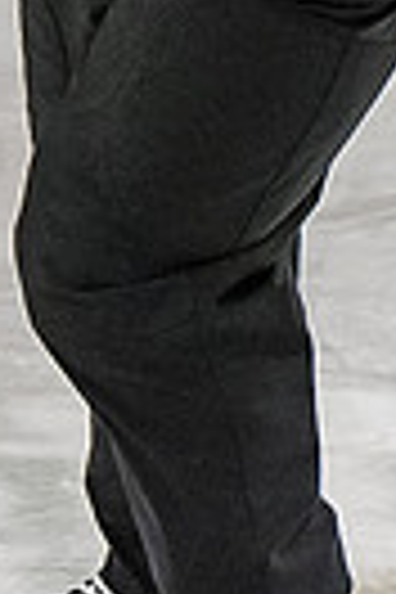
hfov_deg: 1.6
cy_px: -680
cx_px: 185
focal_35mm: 854
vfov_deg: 2.4
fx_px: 14090
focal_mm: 86
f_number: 3.5
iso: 1600
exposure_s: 1/800
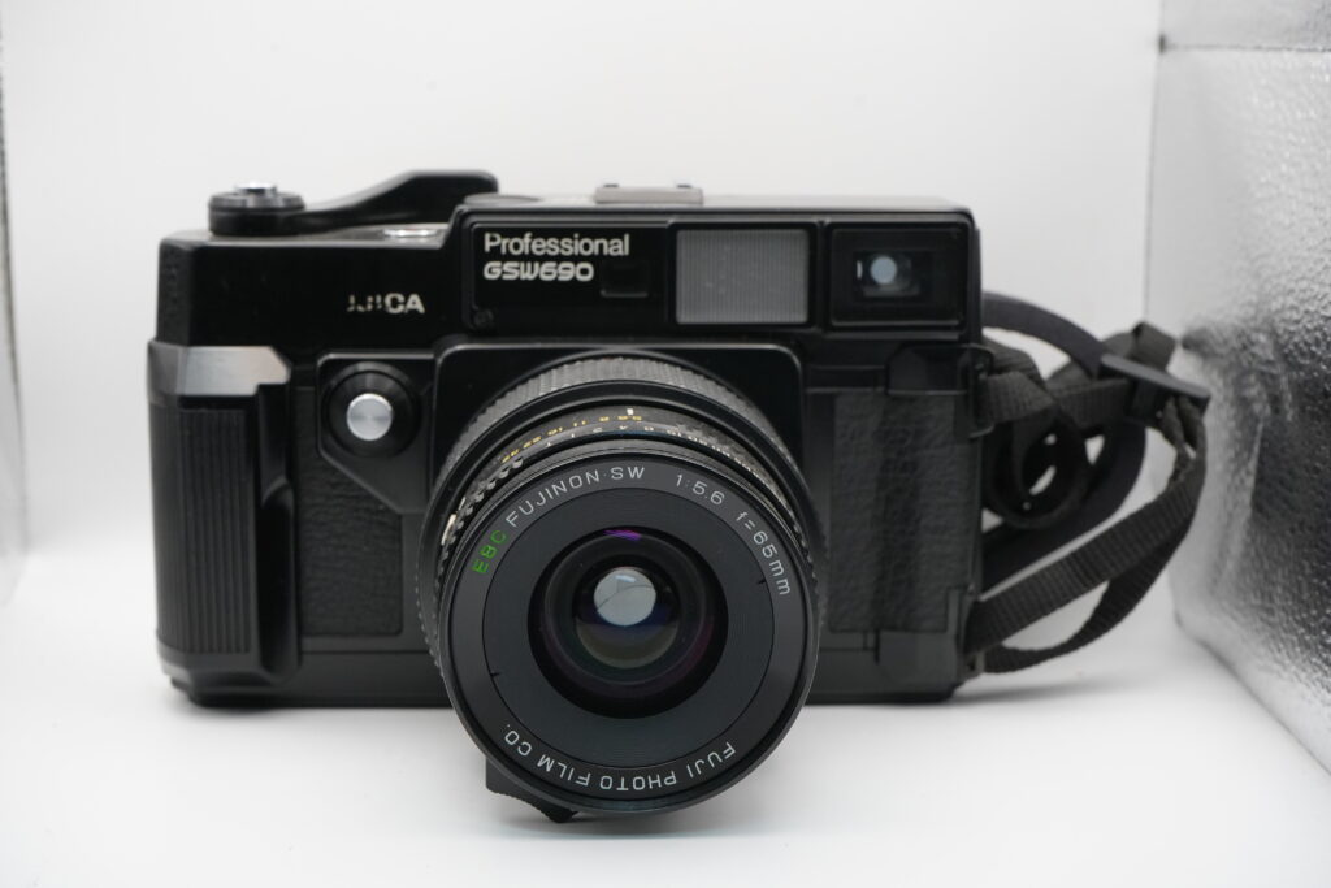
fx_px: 1960
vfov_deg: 25.5
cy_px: 444
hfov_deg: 37.5
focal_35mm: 53
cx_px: 666
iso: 4000
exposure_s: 1/125
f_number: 11
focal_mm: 53
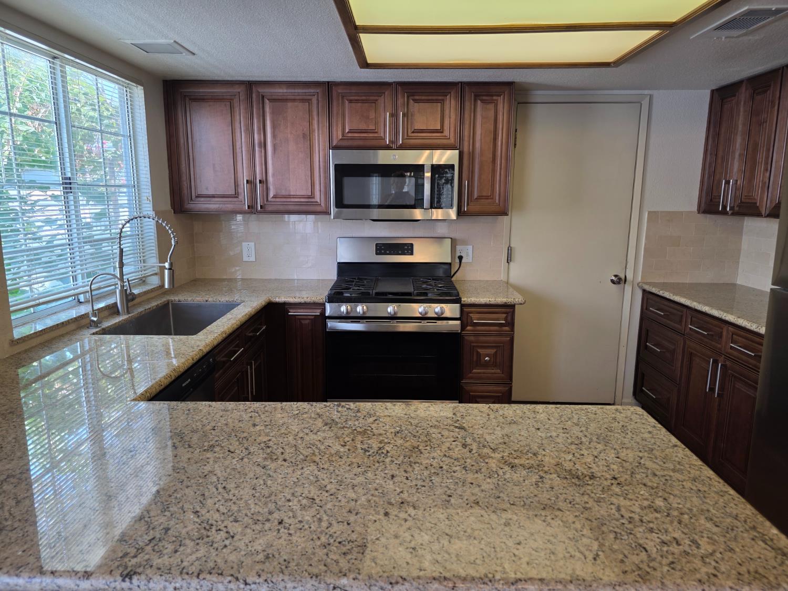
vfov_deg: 58.9
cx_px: 394
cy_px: 296
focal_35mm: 23
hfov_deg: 73.9
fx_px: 524
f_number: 1.7
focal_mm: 6.3
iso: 80
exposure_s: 1/120
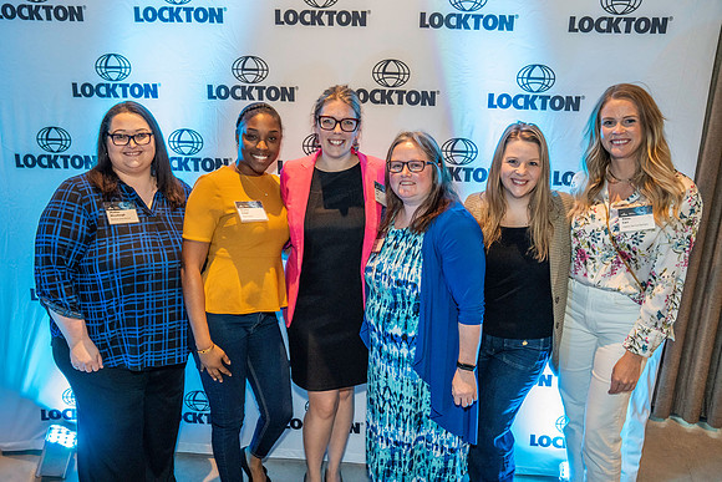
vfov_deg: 43.6
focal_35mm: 30
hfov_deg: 61.9
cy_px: 241
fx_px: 602
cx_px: 361
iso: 6400
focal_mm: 30
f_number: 4
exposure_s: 1/160
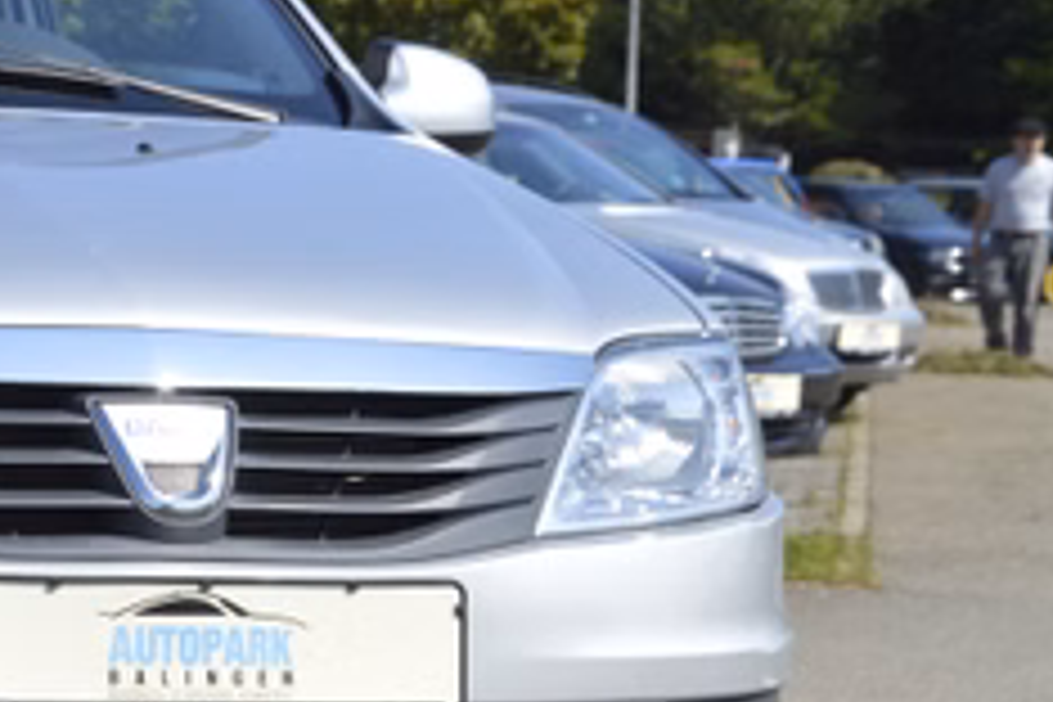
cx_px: -342
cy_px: 477
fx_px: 5031
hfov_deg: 11.6
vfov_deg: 8.0
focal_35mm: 172
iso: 100
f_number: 9
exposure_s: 1/320
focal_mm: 42
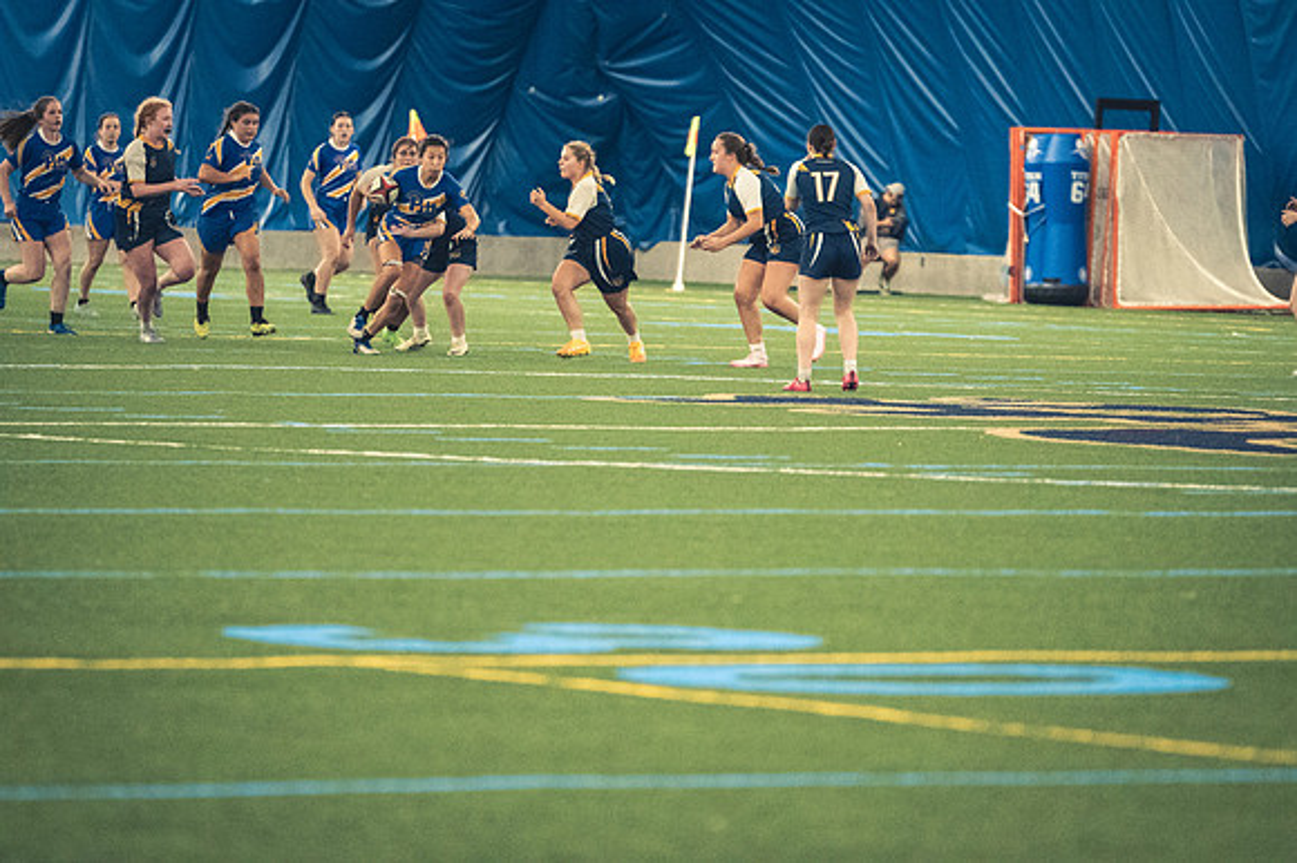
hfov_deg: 6.9
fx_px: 10802
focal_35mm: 300
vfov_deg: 4.6
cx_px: 648
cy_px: 432
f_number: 2.8
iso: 12800
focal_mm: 200
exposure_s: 1/500
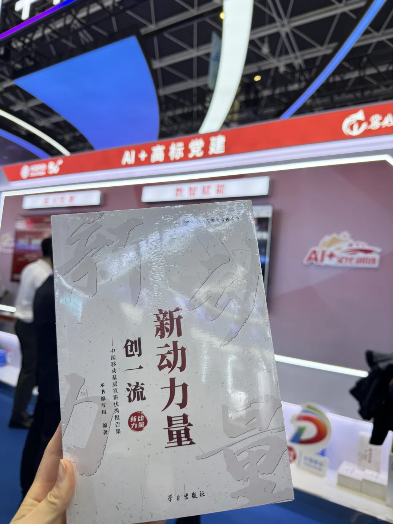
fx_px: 363
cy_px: 262
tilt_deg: +5.5
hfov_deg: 56.8
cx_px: 196
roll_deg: -5.0
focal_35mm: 24
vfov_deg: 71.6
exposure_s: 1/100
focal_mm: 6.76
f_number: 1.78
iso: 80
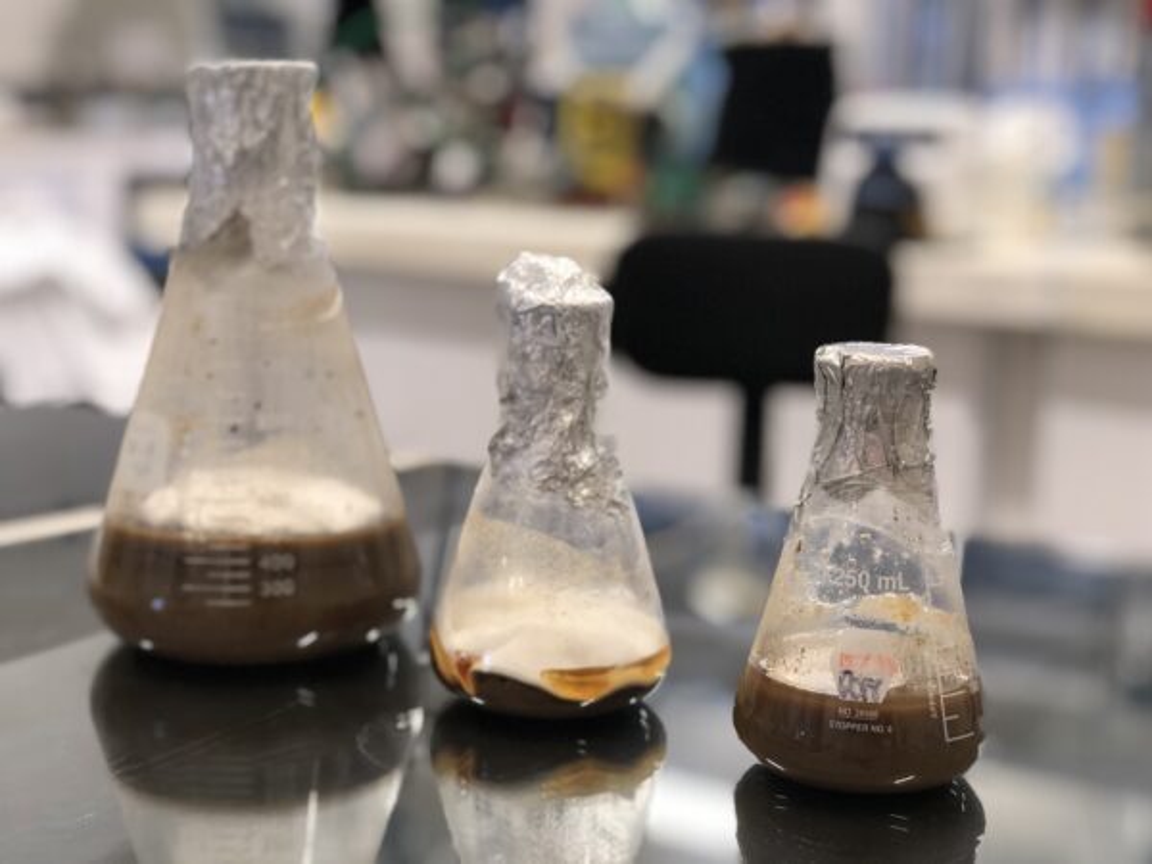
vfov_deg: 25.7
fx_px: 1897
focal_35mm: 57
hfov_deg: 33.8
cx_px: 576
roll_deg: -1.6
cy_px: 432
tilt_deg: -11.7
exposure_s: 1/30
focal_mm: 6.6
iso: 100
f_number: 2.8
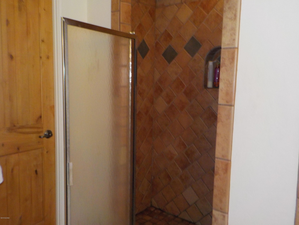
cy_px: 112
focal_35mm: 30
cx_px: 150
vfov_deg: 46.8
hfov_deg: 60.0
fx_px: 259
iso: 500
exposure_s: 1/15
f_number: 3.3
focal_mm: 4.1
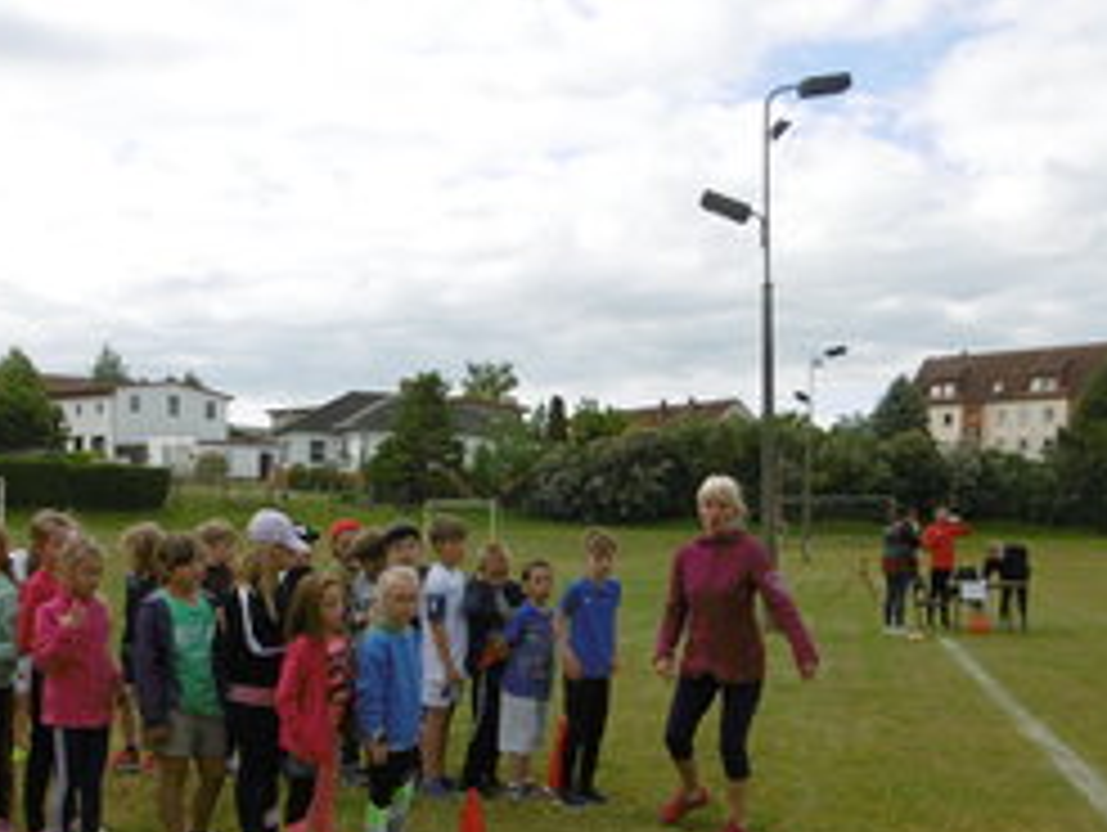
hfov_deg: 47.7
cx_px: 477
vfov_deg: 36.0
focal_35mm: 39
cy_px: 634
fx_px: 1248
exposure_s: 1/800
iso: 100
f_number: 3.1
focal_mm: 4.3
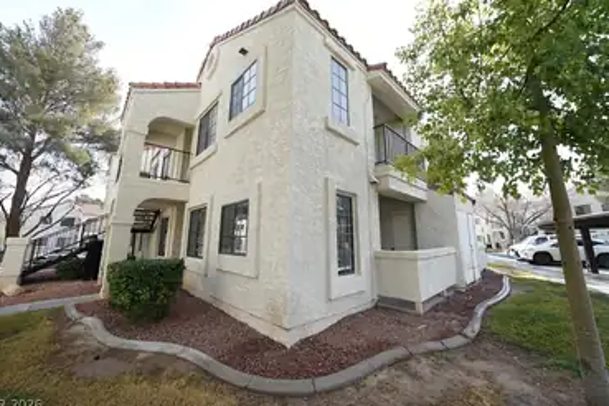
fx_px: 220
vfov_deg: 85.4
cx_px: 309
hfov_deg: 108.3
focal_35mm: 13
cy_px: 194
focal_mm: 12
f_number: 7.1
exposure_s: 1/200
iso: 320
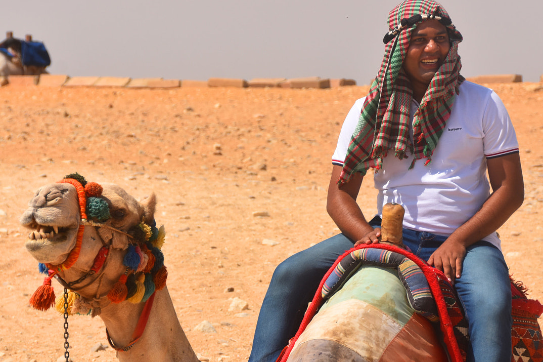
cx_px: 291
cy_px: 247
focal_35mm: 228
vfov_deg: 6.0
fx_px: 3437
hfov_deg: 9.0
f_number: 8
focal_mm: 102
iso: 180
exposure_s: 1/1000
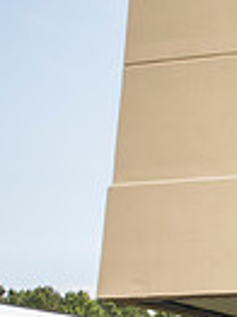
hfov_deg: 10.9
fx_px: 905
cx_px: 670
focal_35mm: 99
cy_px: 333
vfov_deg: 19.2
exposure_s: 1/800
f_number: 2.8
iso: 100
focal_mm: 23
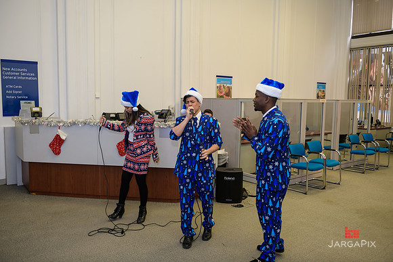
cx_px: 196
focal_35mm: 31
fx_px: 338
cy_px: 131
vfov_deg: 42.3
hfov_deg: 60.3
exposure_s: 1/125
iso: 400
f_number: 3.2
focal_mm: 31
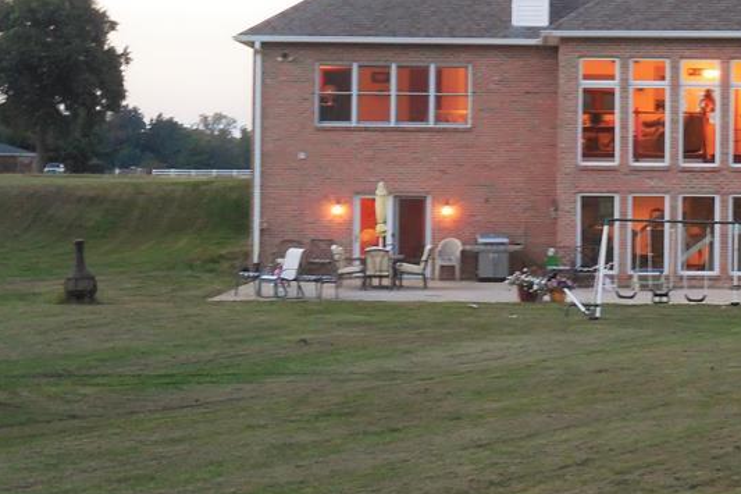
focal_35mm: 108
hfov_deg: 18.7
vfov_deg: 12.7
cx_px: 598
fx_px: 2222
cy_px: 174
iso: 400
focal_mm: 9.8
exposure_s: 1/15
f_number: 4.2
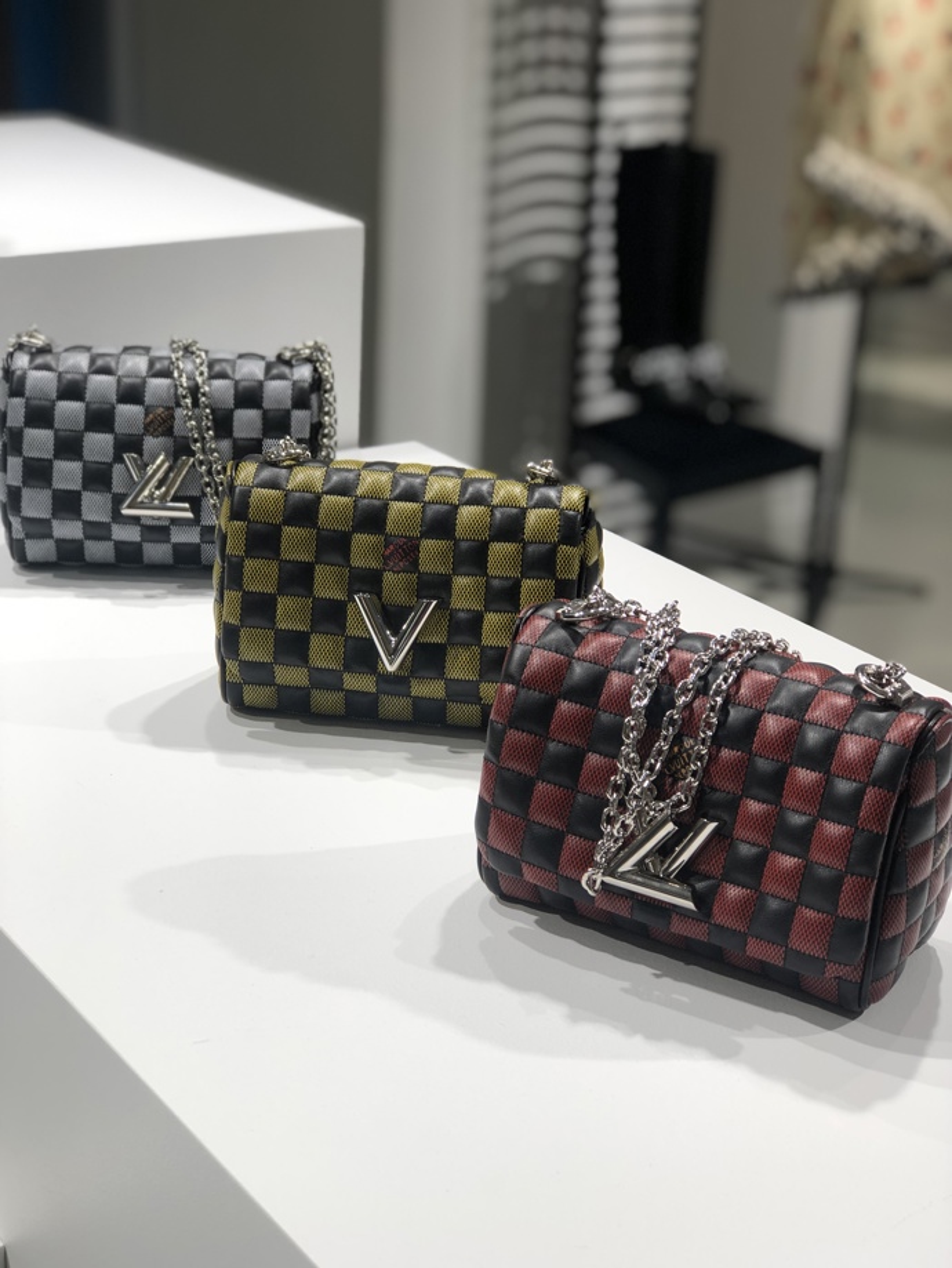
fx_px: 2089
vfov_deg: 33.8
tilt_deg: -21.9
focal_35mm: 57
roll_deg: -1.8
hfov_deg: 25.7
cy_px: 634
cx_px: 476
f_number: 2.8
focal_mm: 6.6
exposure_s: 1/82
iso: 25
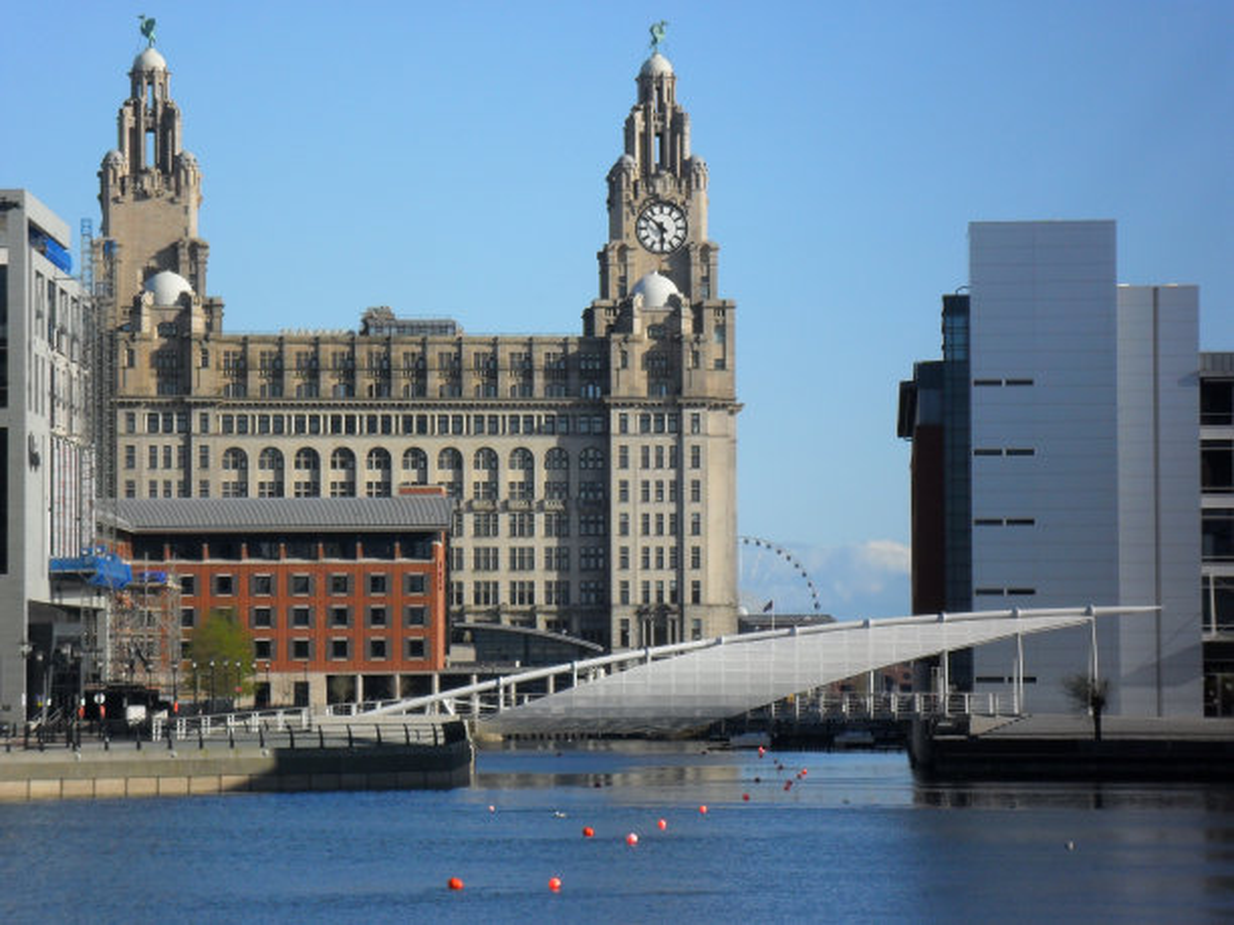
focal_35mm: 135
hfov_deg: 14.6
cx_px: 617
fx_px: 4813
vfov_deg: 11.0
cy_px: 462
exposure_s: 1/500
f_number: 5.9
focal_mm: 24.5
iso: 100
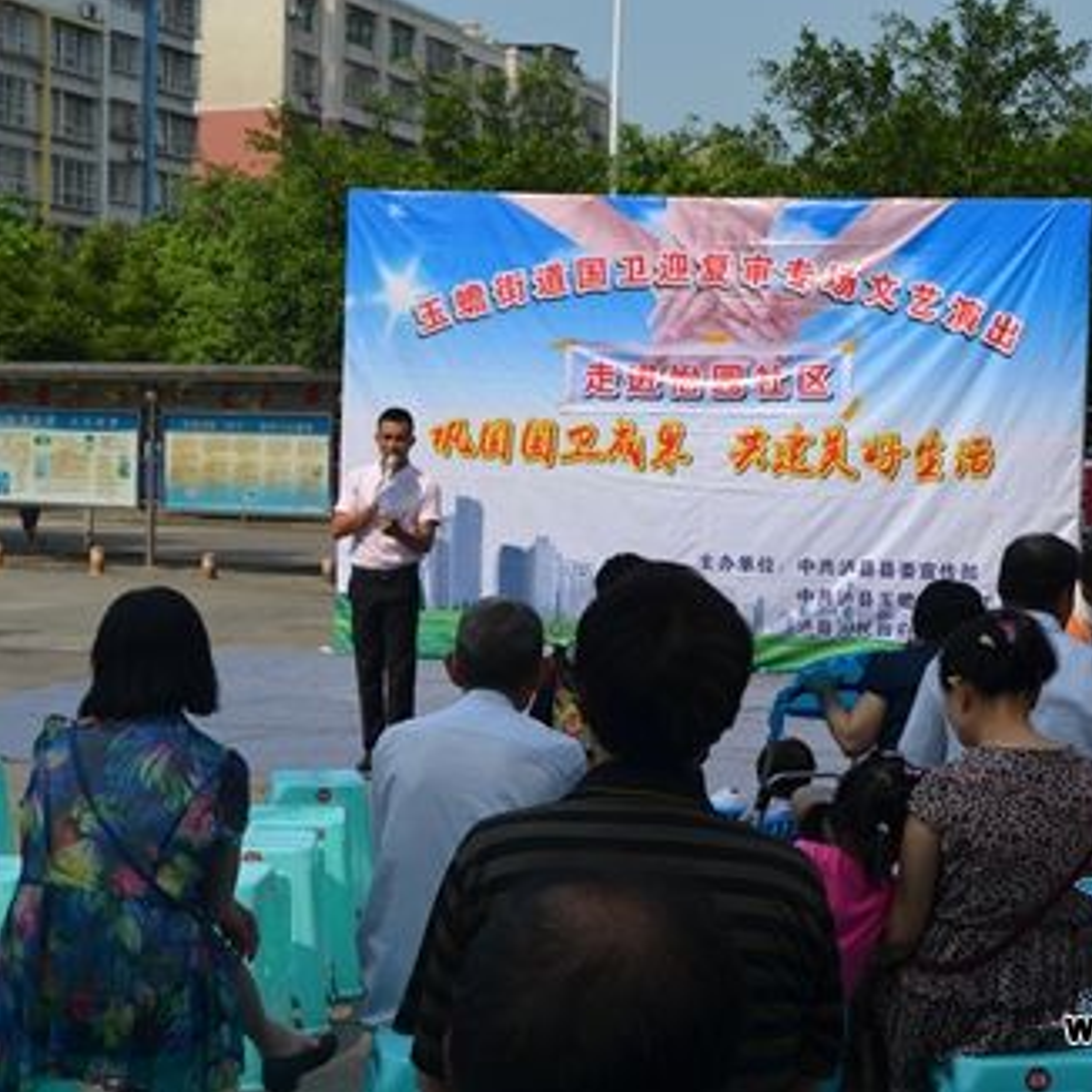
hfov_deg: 29.7
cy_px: 544
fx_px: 2022
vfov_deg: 30.2
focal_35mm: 57
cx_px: 834
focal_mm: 29
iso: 100
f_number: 8
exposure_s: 1/250
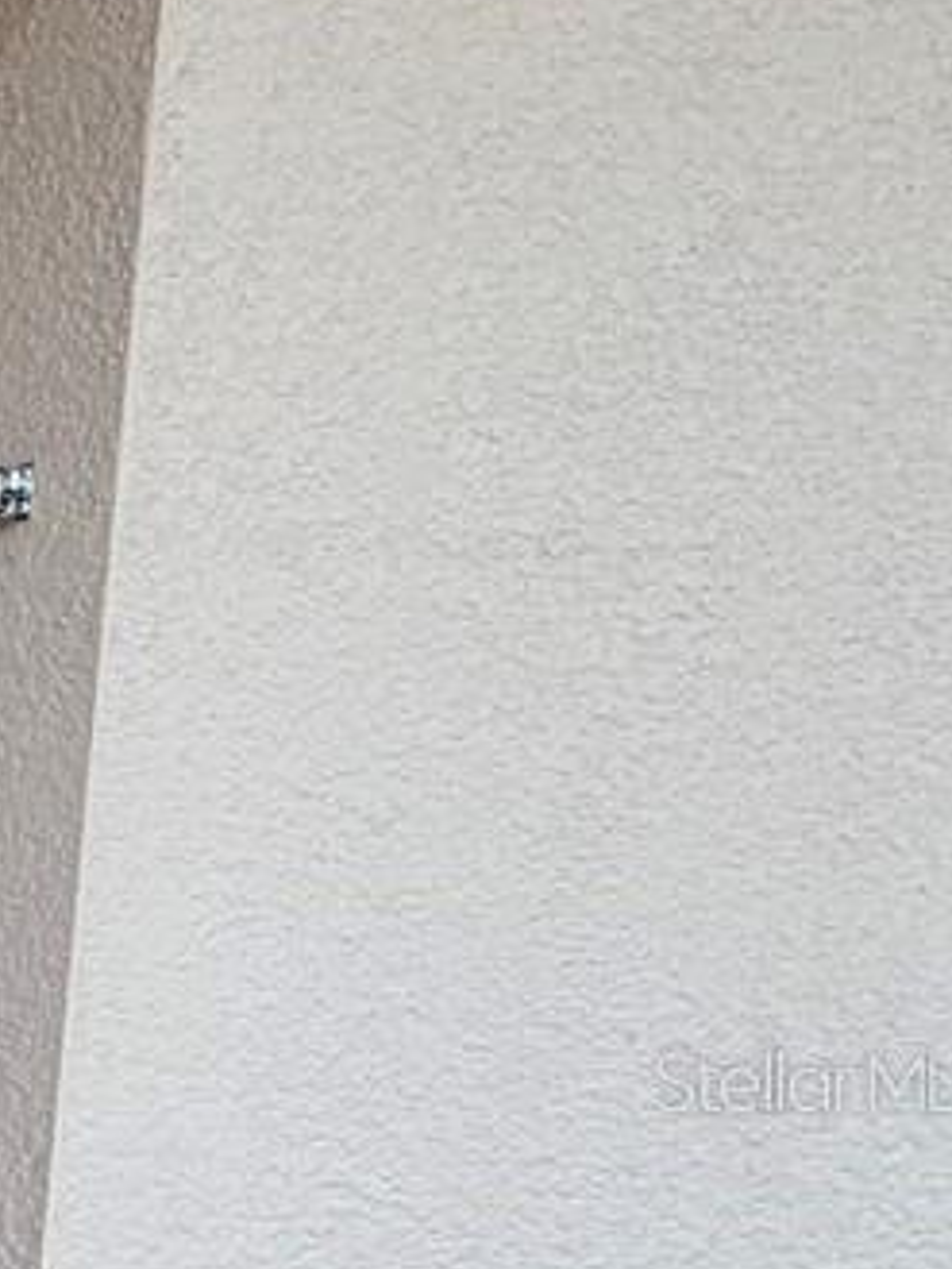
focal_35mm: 68
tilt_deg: -5.2
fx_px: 2492
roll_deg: +0.1
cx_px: -2066
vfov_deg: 27.8
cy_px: 1080
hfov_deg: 10.8
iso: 50
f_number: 2.2
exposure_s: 1/271
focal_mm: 2.22
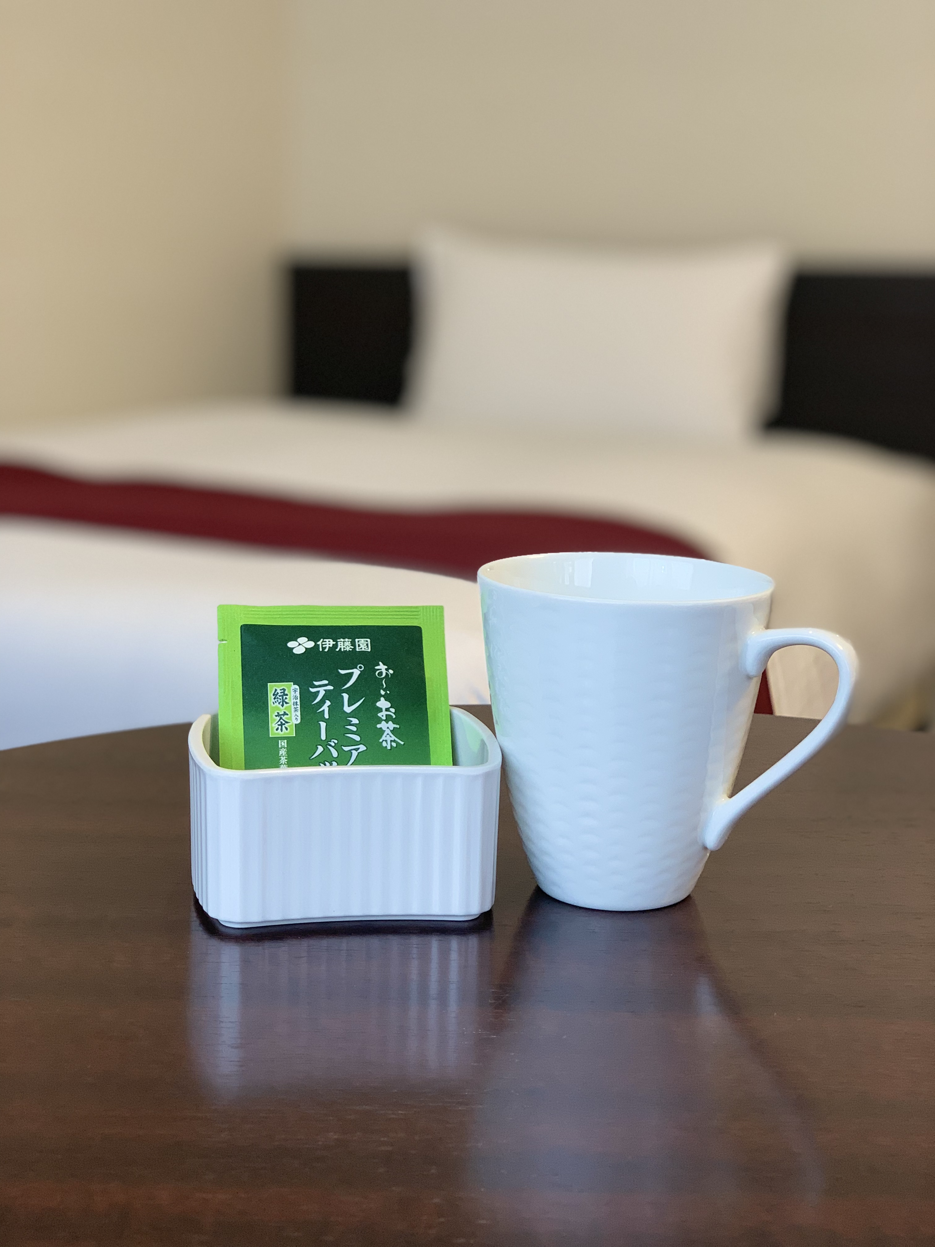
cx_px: 468
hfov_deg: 28.0
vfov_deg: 36.8
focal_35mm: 52
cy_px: 624
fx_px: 1873
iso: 64
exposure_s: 1/60
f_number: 2.4
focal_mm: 6
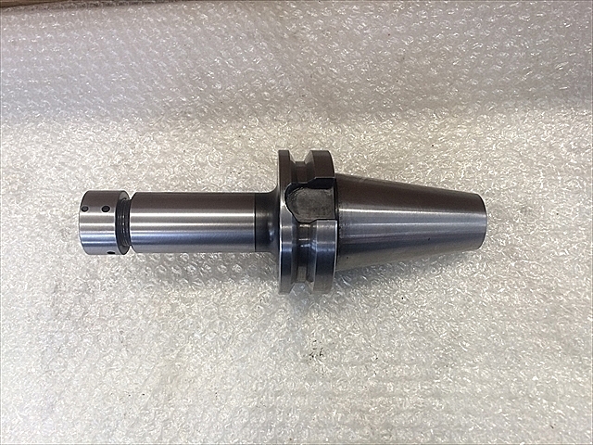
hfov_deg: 61.7
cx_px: 296
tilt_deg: -76.8
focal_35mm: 29
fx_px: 497
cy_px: 222
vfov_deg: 48.2
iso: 32
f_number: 2.2
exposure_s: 1/30
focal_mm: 4.15
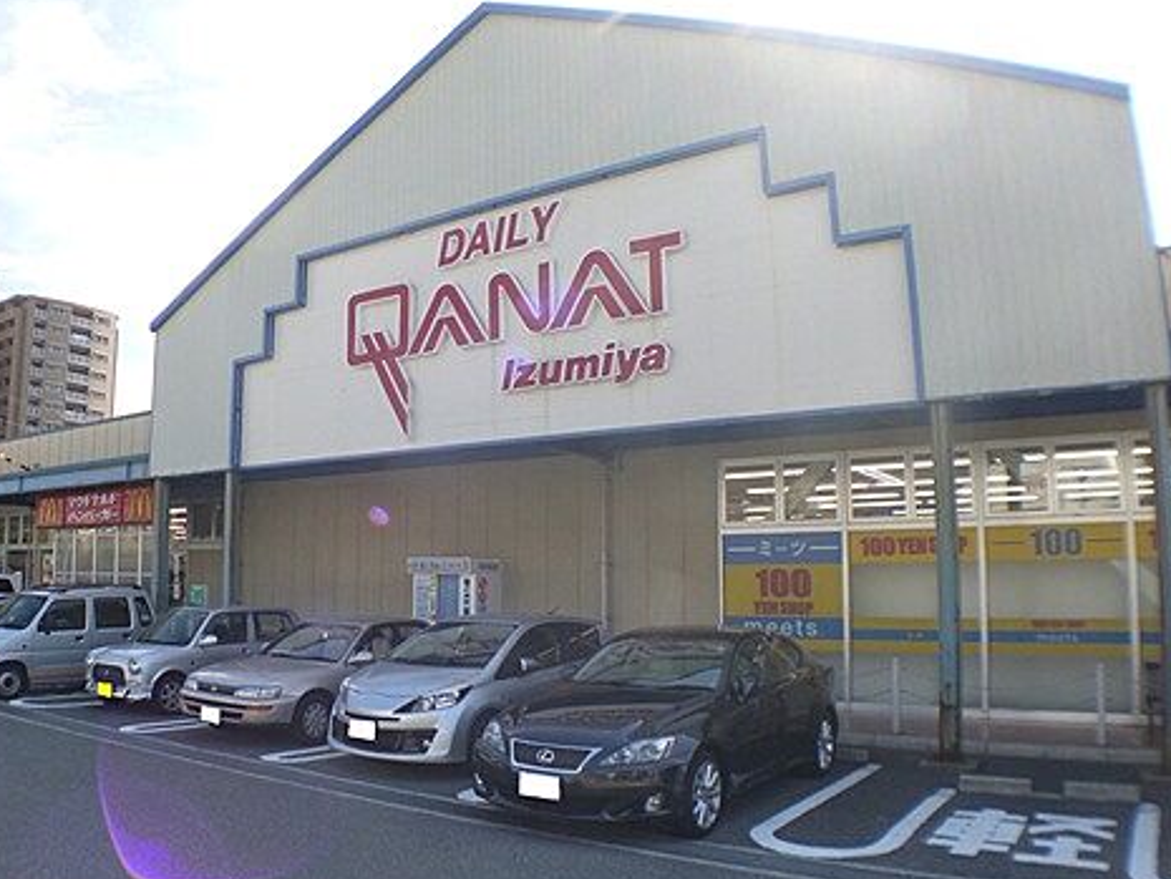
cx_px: 451
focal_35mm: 44
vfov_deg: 32.9
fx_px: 1489
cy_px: 426
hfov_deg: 42.7
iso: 160
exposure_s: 1/500
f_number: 2.9
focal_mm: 5.7
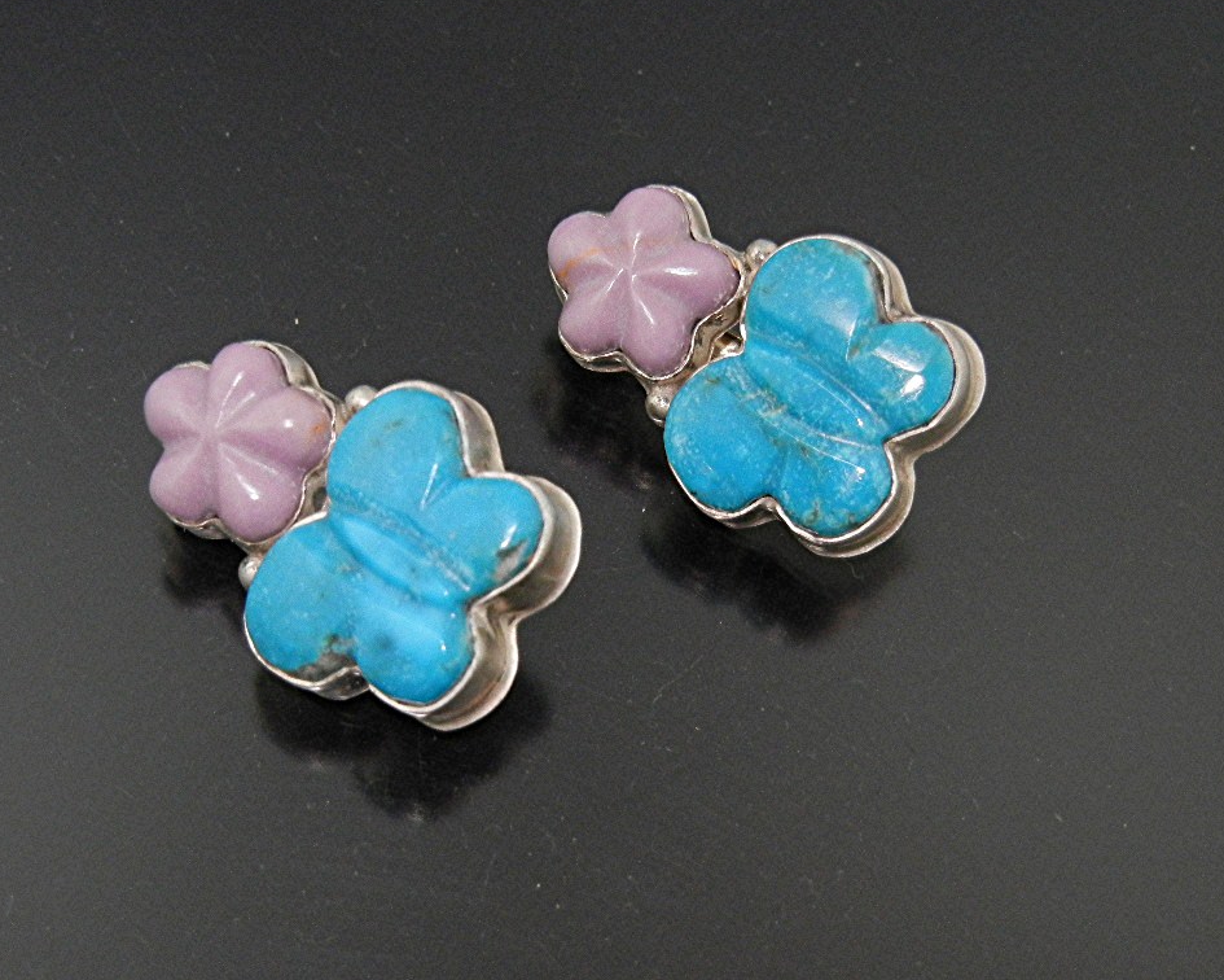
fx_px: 1992
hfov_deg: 34.1
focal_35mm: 55
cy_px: 484
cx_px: 570
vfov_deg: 27.6
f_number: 7.8
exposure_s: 1/30
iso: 800
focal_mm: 9.3
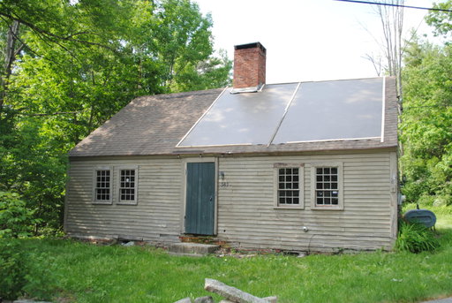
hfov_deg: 57.2
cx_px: 226
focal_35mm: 33
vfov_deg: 40.1
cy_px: 152
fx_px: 415
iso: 100
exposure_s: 1/200
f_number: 4.5
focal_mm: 22
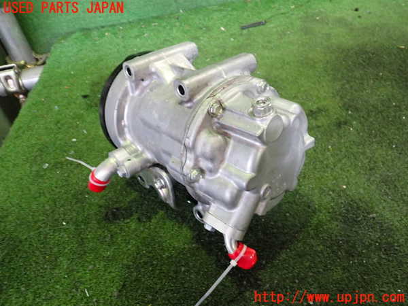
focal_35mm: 30
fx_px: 354
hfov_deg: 60.0
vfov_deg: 46.8
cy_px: 153
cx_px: 204
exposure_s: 1/30
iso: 400
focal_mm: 5.4
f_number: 2.3
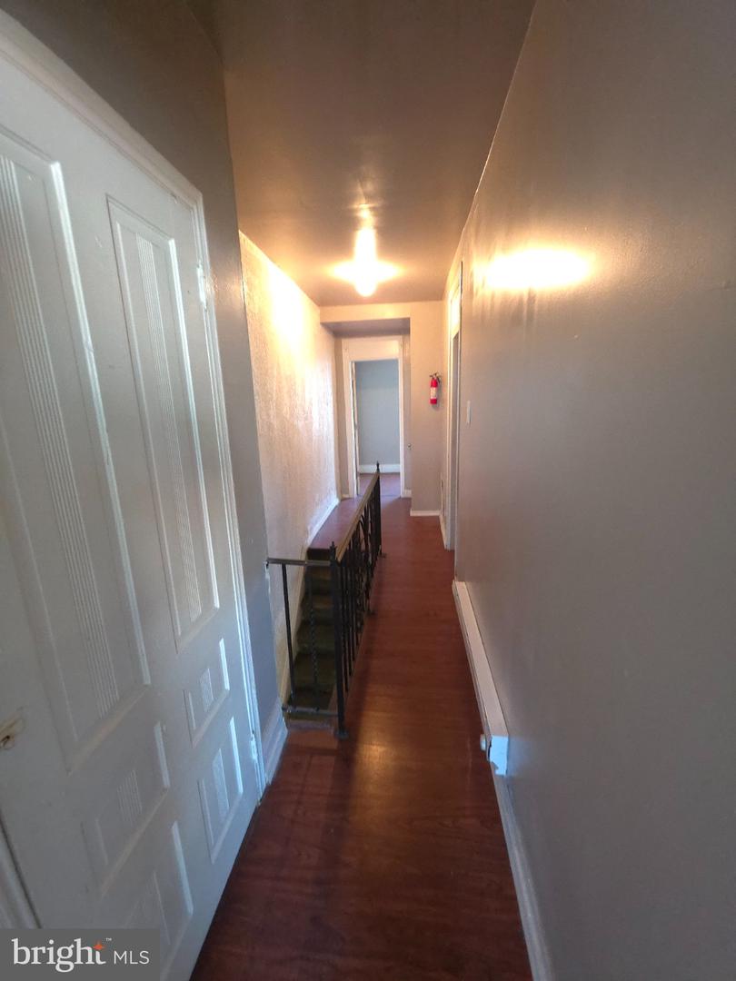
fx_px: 369
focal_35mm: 13
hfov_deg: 89.9
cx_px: 368
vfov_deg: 106.2
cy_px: 490
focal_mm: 2.2
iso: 400
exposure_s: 1/30
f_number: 1.9
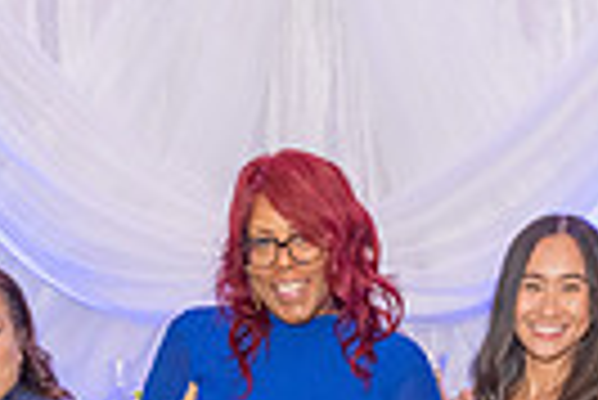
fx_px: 1912
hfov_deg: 17.7
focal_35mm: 115
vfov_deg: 10.9
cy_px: 808
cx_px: 162
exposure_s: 1/200
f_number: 4
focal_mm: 24
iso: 1600
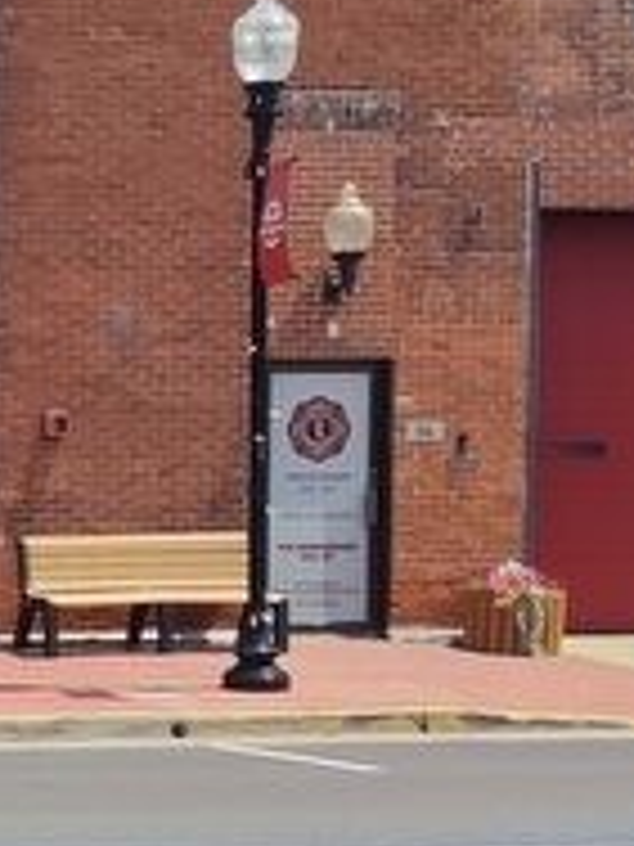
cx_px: -683
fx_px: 2393
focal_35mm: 98
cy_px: 576
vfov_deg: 20.0
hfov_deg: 12.9
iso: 100
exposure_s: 1/2214
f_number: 1.8
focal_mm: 5.56
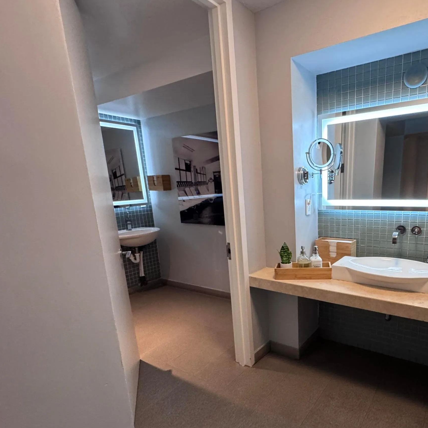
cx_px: 289
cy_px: 247
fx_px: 294
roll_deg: +1.6
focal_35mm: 21
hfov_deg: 69.9
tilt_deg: -14.3
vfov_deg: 71.7
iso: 250
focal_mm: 2.22
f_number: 2.2
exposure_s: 1/60
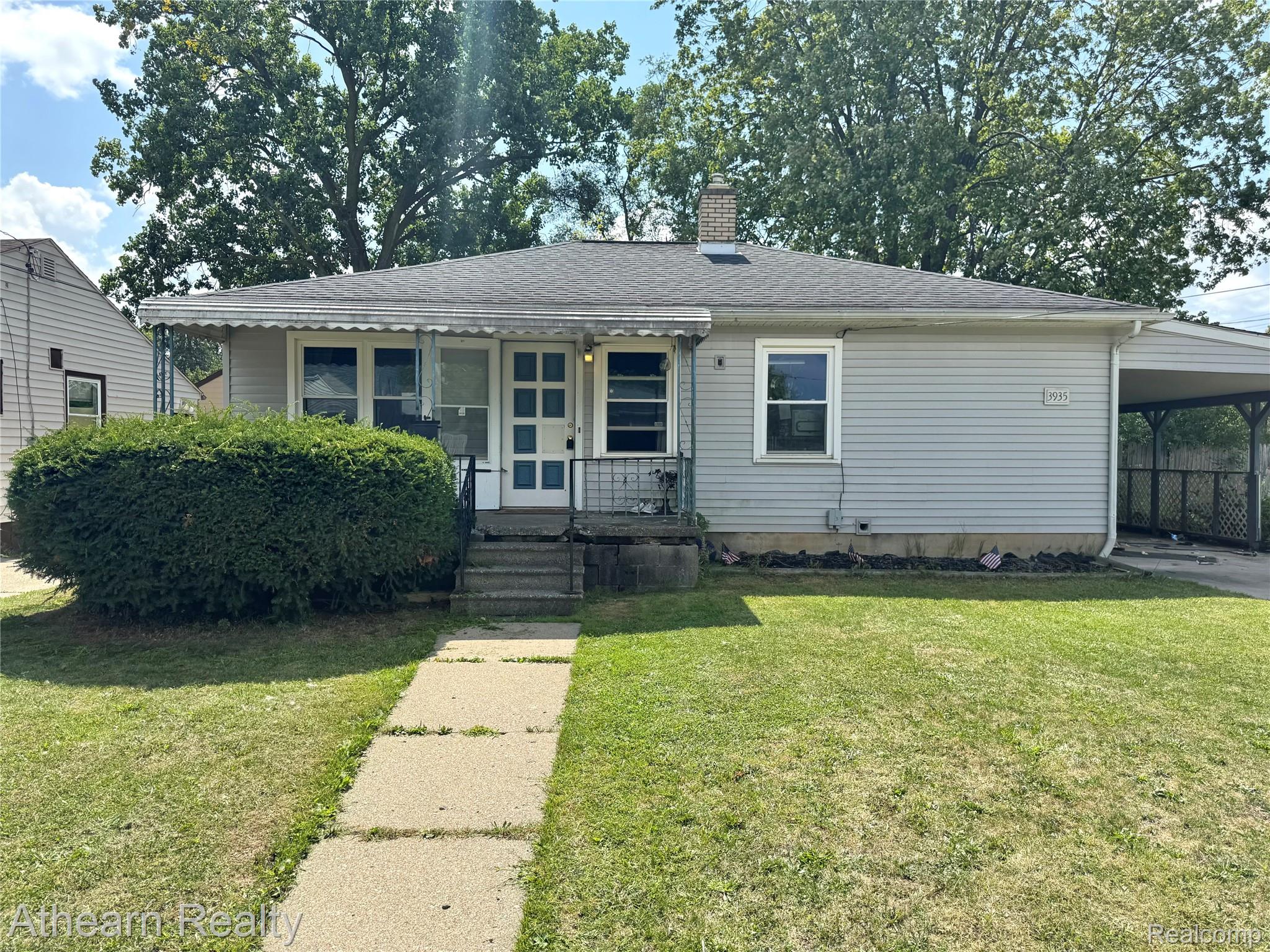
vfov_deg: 56.8
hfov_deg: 71.6
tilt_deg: -1.3
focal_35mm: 24
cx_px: 635
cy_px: 476
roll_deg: +0.1
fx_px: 881
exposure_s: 1/3247
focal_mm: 6.76
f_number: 1.78
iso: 80
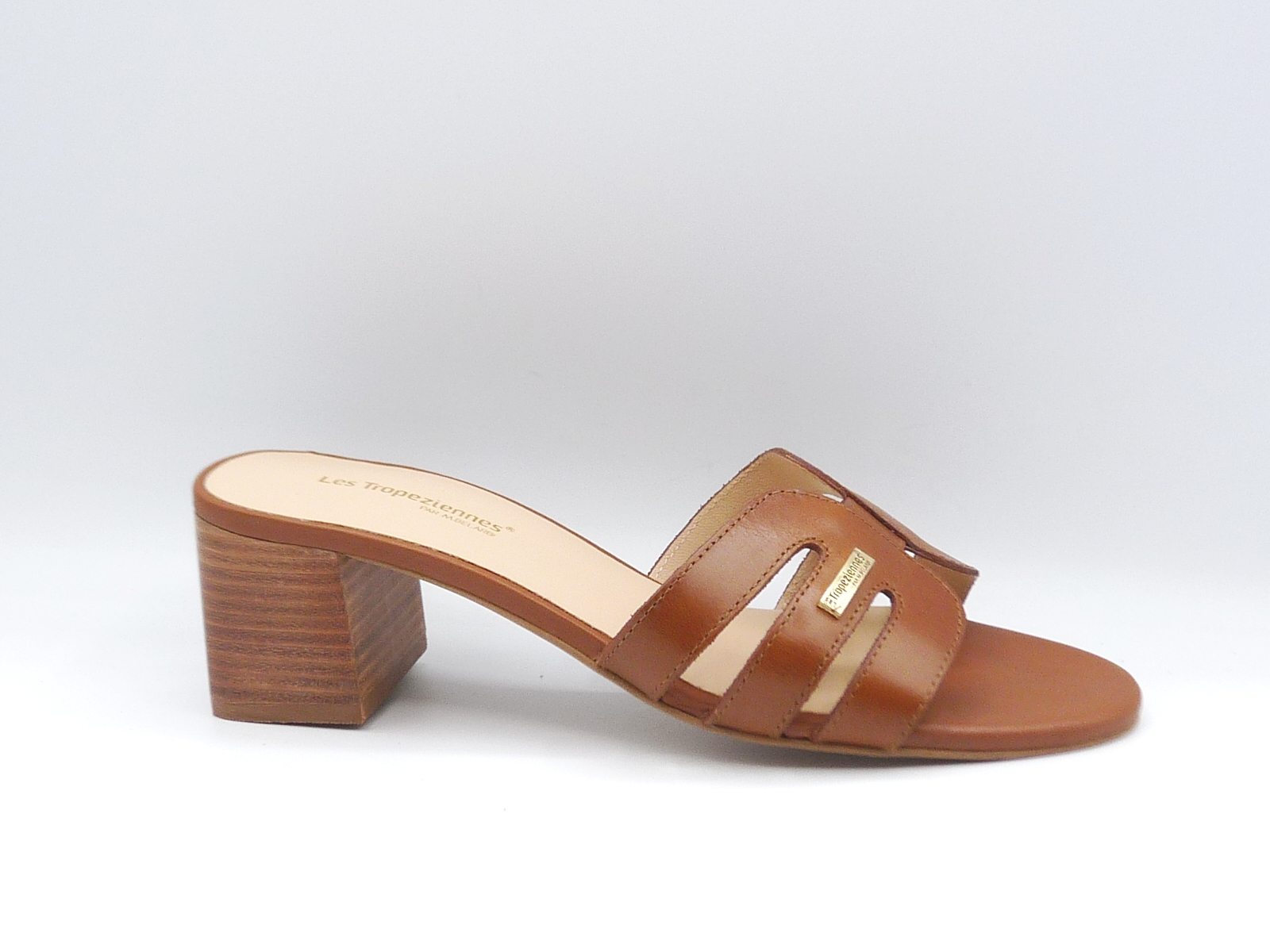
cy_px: 476
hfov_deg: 39.7
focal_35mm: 48
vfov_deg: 30.3
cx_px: 635
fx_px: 1761
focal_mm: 4.8
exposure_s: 1/125
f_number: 4
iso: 100
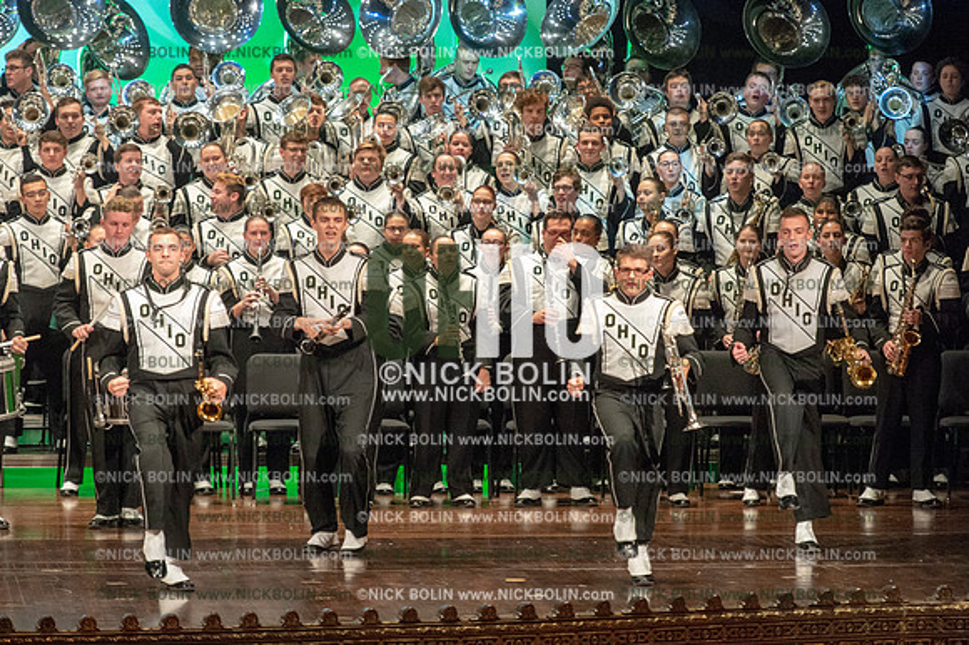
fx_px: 5649
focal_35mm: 210
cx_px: 484
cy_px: 322
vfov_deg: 6.5
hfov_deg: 9.8
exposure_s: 1/320
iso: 8000
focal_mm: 210
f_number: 5.6
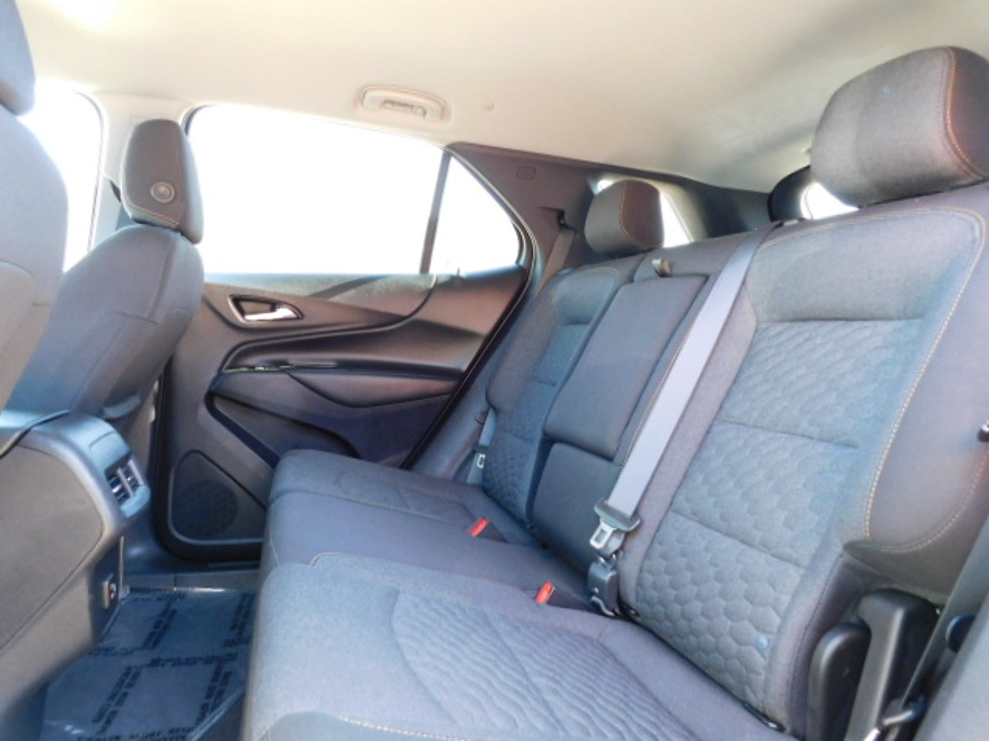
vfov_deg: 58.9
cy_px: 370
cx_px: 494
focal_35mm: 23
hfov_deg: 73.9
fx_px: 657
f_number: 3
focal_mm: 4
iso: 320
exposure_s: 1/30
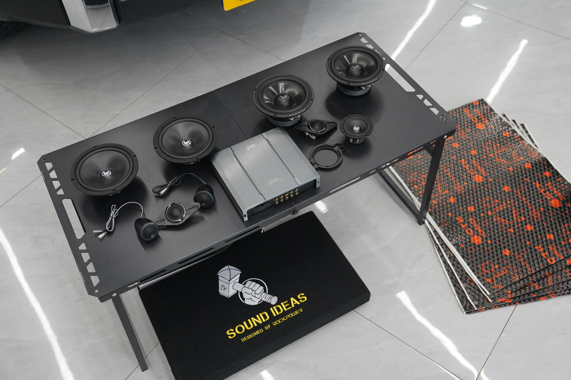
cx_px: 286
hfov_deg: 54.4
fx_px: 555
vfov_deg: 37.9
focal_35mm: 35
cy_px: 190
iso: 2000
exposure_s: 1/125
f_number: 4.5
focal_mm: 35
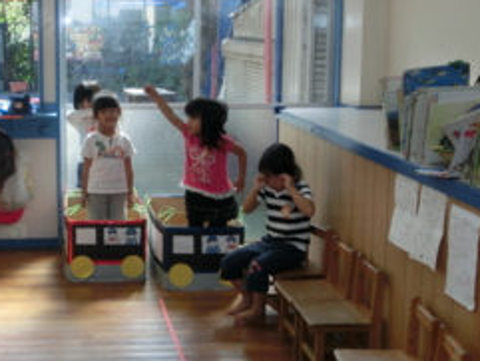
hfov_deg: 30.2
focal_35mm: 63
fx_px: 874
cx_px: 120
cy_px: 168
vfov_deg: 23.3
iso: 125
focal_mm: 6.67
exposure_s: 1/125
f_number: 3.9
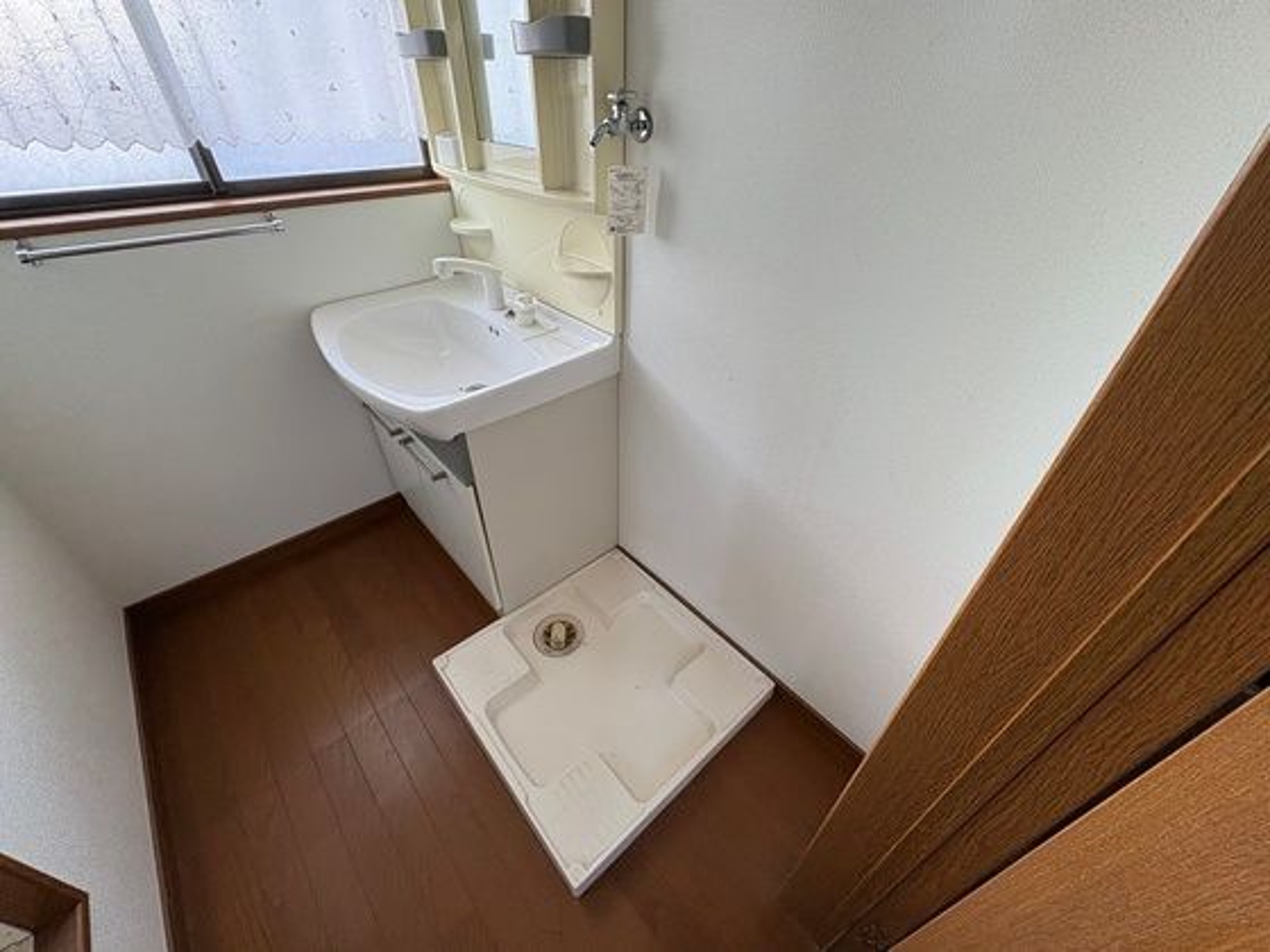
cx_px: 635
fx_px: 514
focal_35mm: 14
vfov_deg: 85.7
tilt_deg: -37.6
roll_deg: -0.3
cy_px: 476
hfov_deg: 102.1
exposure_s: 1/89
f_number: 2.2
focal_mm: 2.22
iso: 200
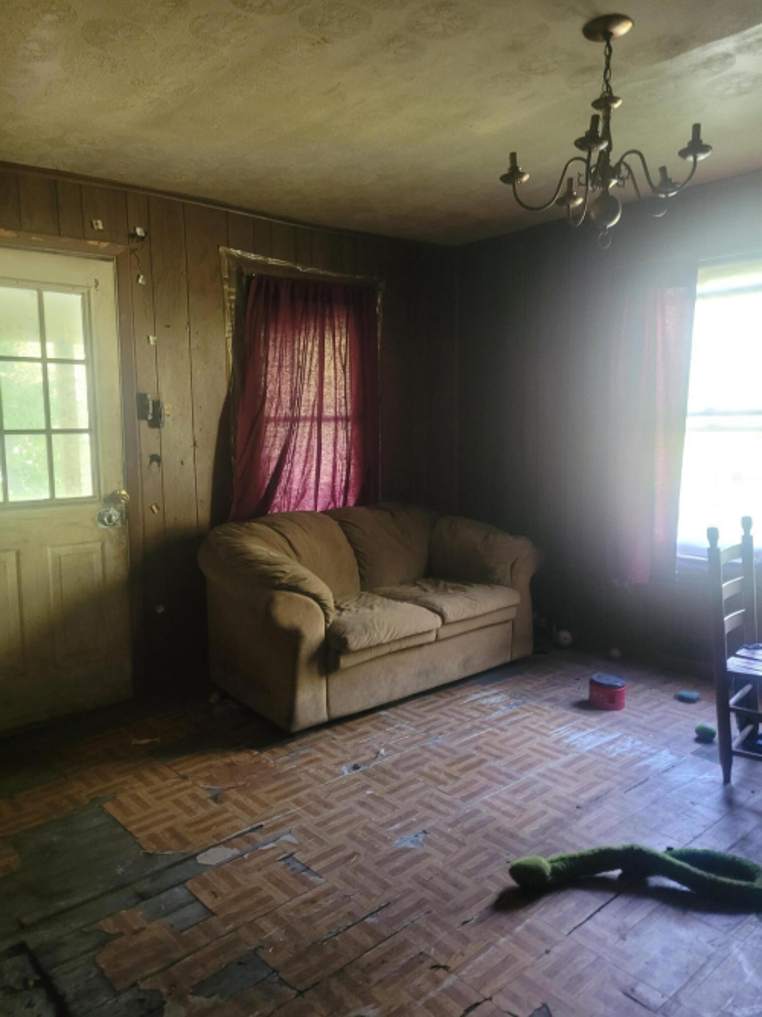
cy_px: 508
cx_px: 381
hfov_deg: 53.0
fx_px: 763
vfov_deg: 67.3
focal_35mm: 26
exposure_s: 1/24
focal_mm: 5.4
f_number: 1.8
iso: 500
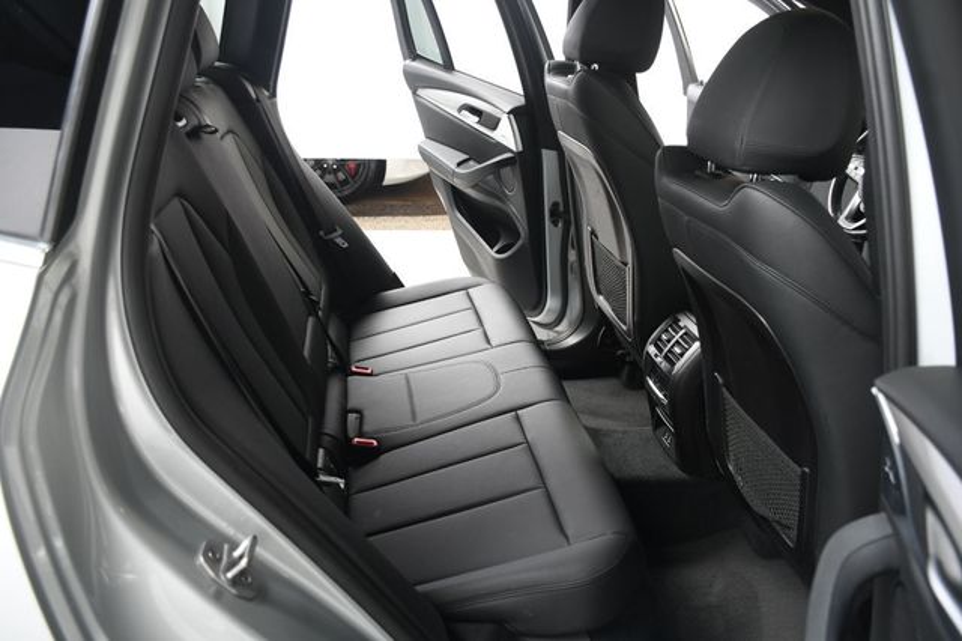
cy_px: 320
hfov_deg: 62.0
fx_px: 801
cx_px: 481
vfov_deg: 43.6
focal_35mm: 30
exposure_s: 1/160
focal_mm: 20
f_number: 4
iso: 100
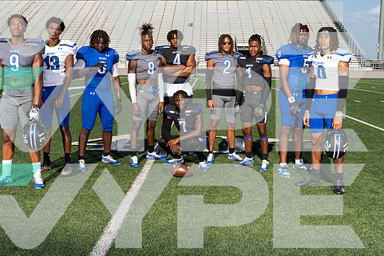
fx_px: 501
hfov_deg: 41.8
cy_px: 110
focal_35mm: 47
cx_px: 164
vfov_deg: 28.6
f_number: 11
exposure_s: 1/250
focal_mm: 39
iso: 160
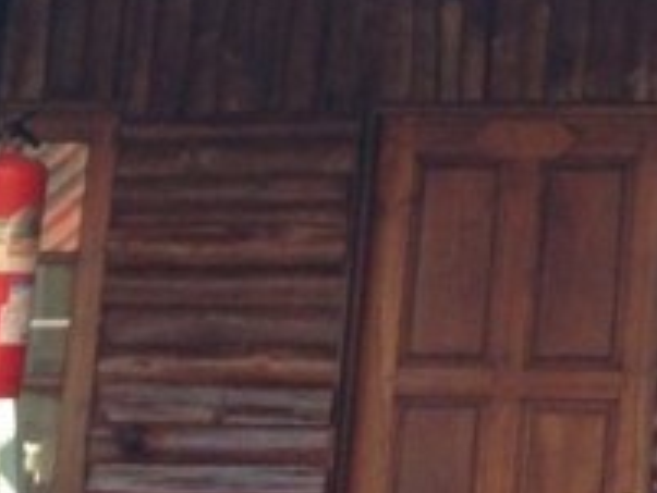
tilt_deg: +11.9
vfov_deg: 8.6
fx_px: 3190
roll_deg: +0.0
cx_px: 1392
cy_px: -307
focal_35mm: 168
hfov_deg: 10.6
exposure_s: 1/120
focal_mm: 4.12
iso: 64
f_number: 2.4
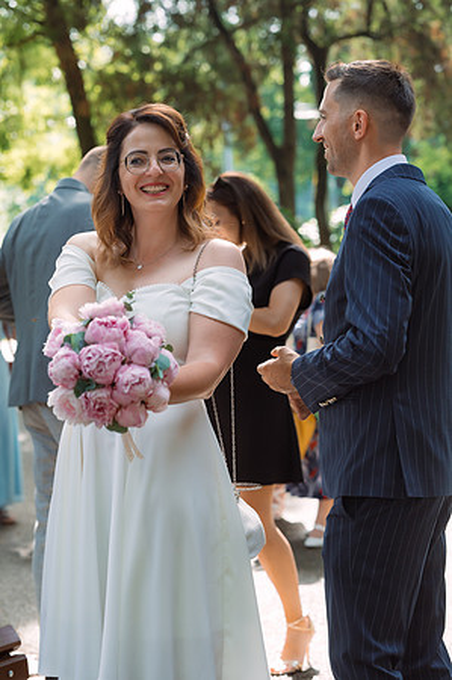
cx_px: 226
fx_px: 1604
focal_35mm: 85
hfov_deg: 16.0
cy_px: 340
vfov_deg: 23.9
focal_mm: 85
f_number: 4.5
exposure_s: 1/500
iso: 800
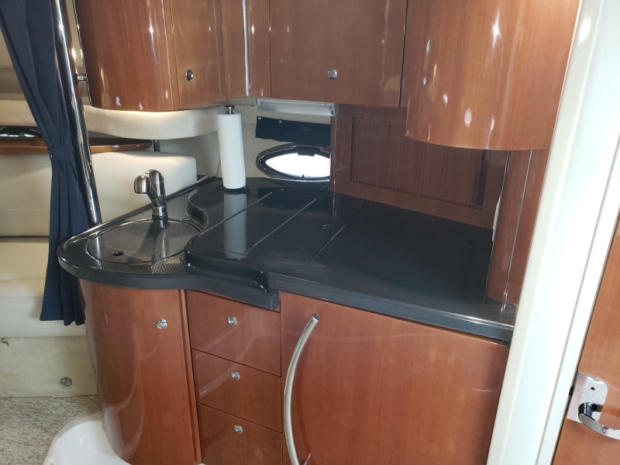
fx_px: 466
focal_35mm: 26
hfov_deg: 67.3
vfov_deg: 53.1
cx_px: 310
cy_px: 232
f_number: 2.4
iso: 125
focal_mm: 4.3
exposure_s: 1/20
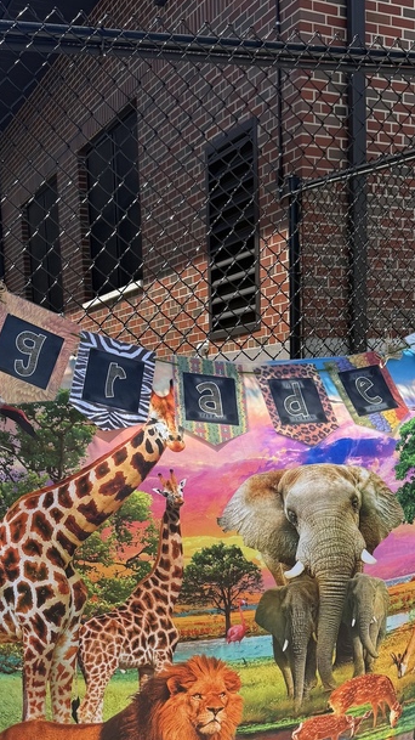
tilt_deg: -7.5
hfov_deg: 27.1
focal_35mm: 44
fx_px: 862
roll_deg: +1.5
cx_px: 201
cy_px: 513
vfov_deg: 45.5
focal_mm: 6.76
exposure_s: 1/2907
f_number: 1.78
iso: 80
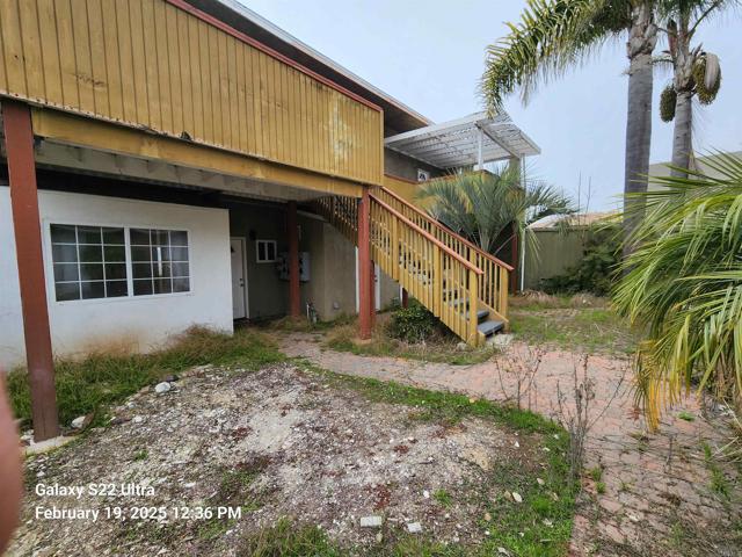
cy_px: 278
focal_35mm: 13
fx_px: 279
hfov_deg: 106.2
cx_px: 371
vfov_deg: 89.9
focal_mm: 2.2
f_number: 2.2
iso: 50
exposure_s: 1/1387
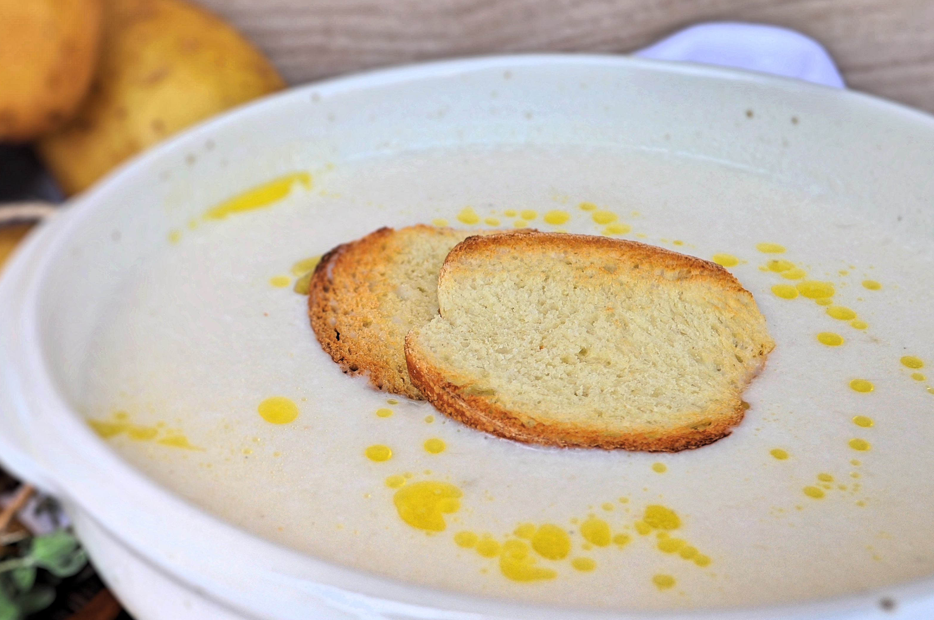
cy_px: 388
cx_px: 323
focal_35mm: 53
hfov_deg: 37.2
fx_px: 1373
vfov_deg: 25.4
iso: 200
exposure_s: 1/160
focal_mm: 26
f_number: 6.3
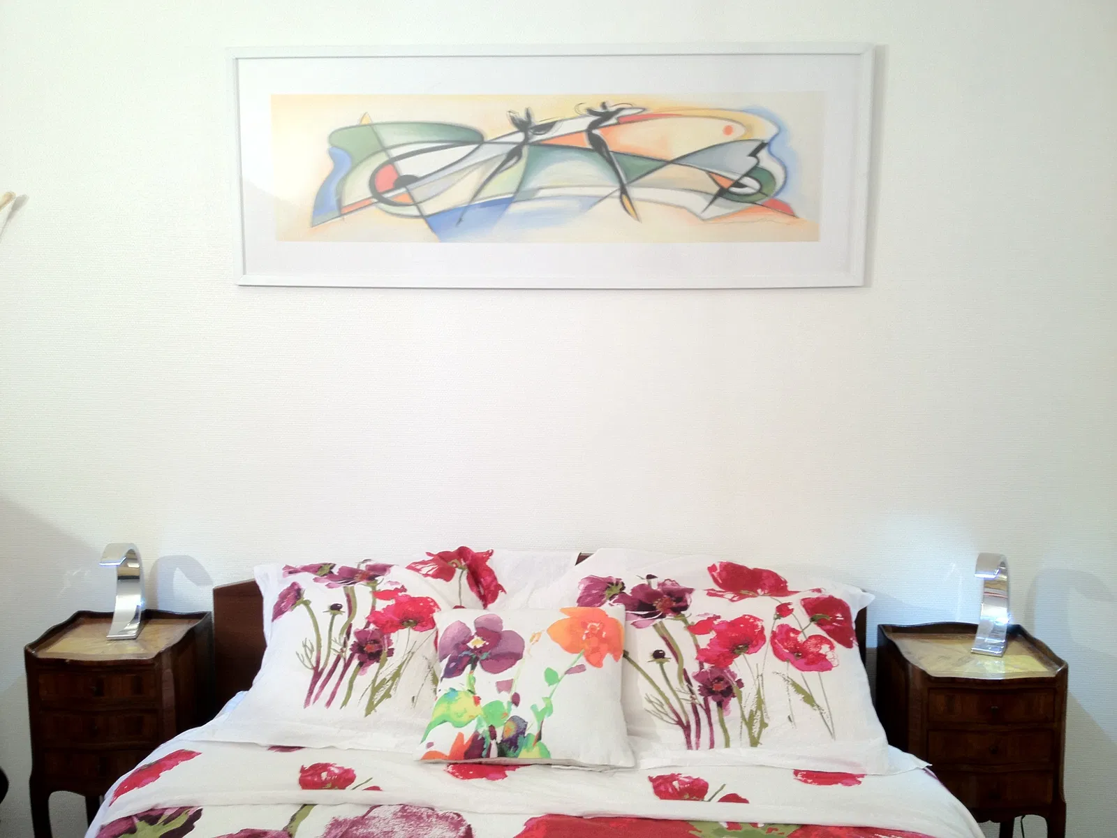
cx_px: 558
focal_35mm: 35
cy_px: 419
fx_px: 1129
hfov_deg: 52.6
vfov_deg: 40.7
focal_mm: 4.28
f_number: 2.4
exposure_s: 1/24
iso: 64
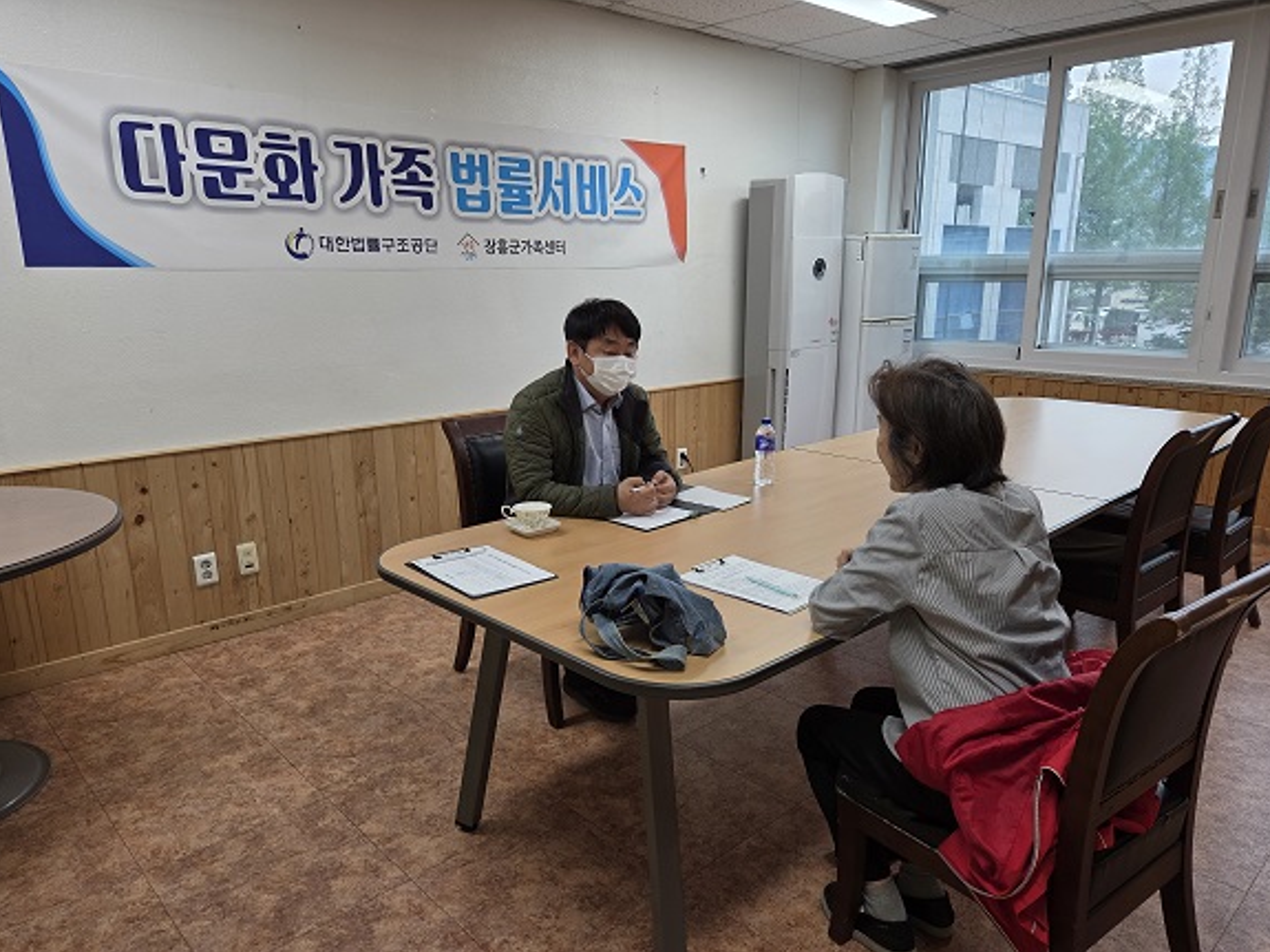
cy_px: 495
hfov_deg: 71.6
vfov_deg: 56.8
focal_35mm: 24
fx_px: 880
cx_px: 621
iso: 64
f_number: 1.8
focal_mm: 5.4
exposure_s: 1/120
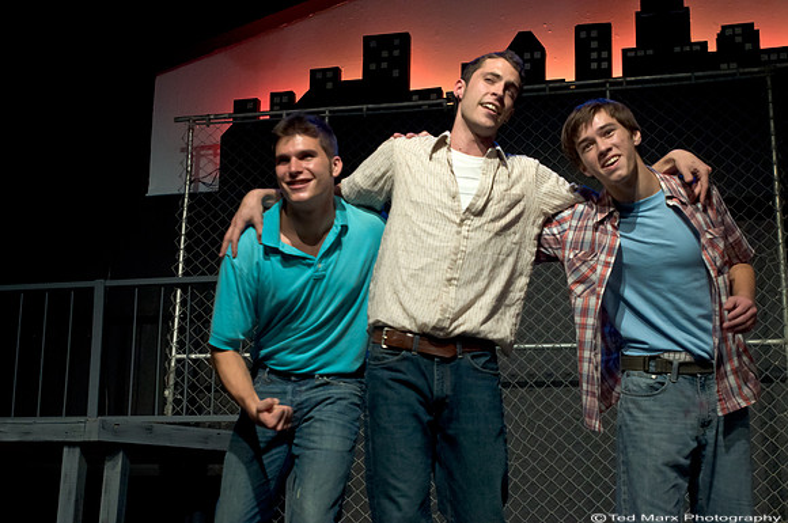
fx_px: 1148
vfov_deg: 25.7
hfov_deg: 37.9
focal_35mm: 52
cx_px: 394
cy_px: 262
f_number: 3.2
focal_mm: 35
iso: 3200
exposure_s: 1/100
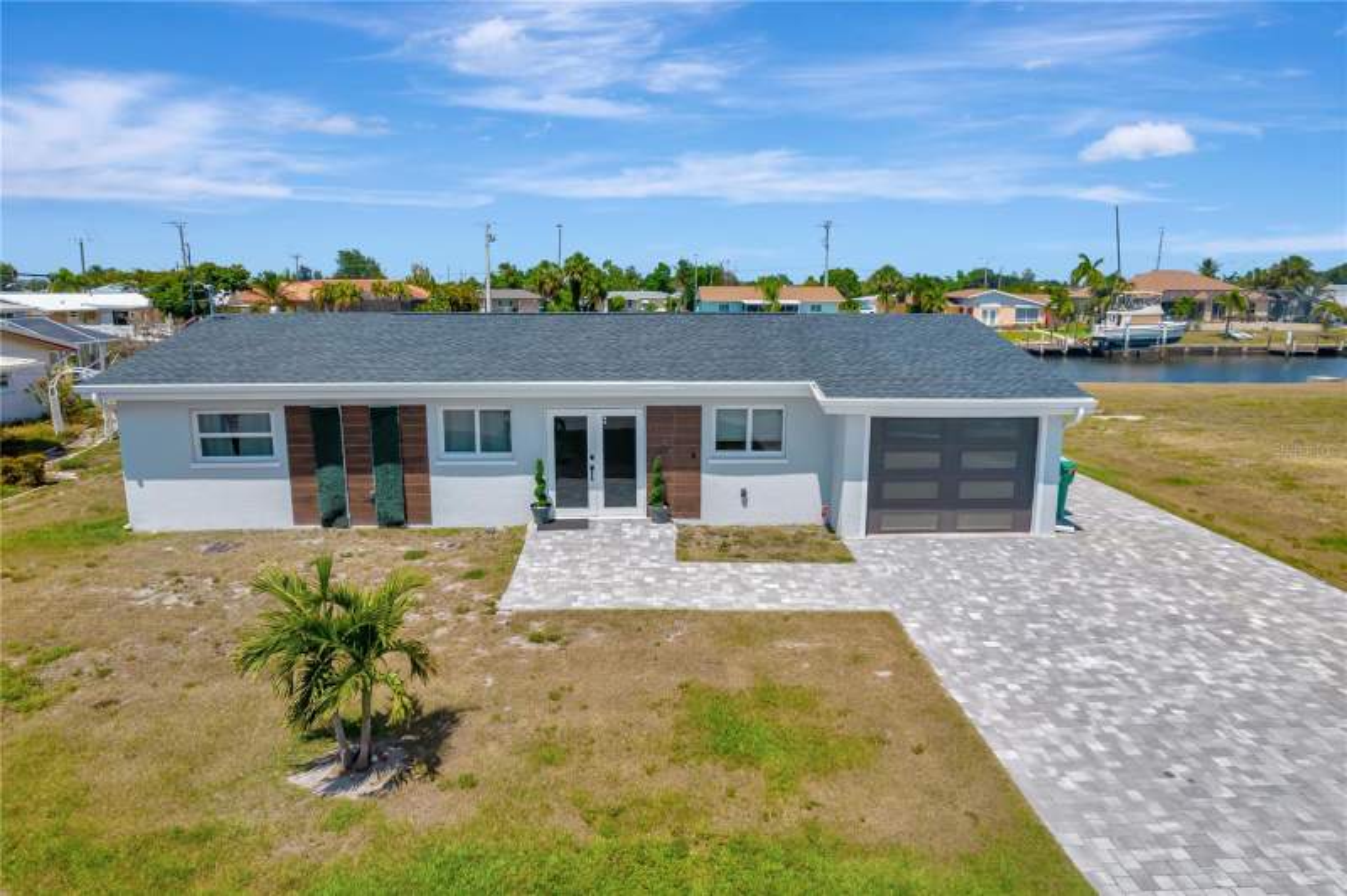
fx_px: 822
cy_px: 448
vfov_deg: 57.1
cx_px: 674
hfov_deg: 78.6
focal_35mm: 22
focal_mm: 8.38
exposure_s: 1/2000
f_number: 2.8
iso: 110
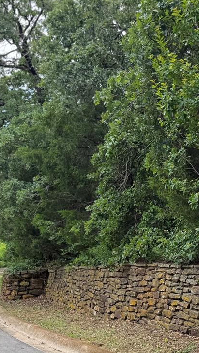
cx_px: 166
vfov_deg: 36.7
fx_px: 516
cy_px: 274
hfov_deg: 21.5
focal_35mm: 55
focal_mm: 6.76
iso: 100
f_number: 1.78
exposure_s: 1/1106
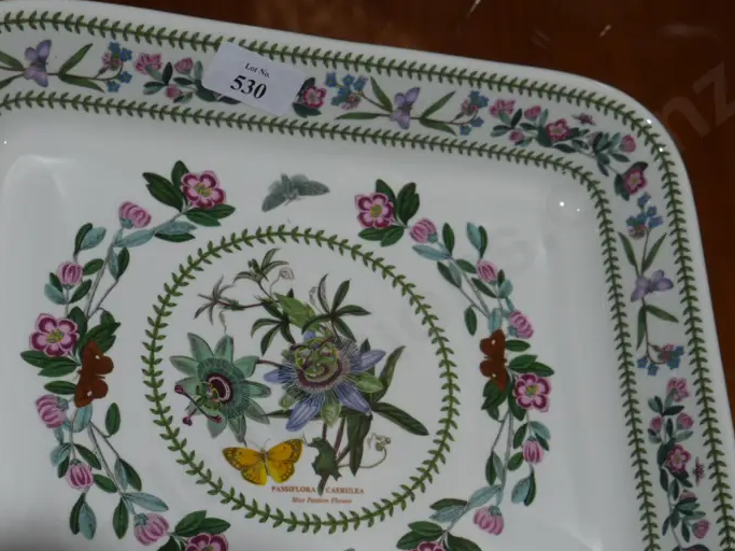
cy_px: 411
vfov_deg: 24.2
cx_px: 295
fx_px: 1274
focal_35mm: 60
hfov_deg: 32.1
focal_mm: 20
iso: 200
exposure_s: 1/100
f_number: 5.6
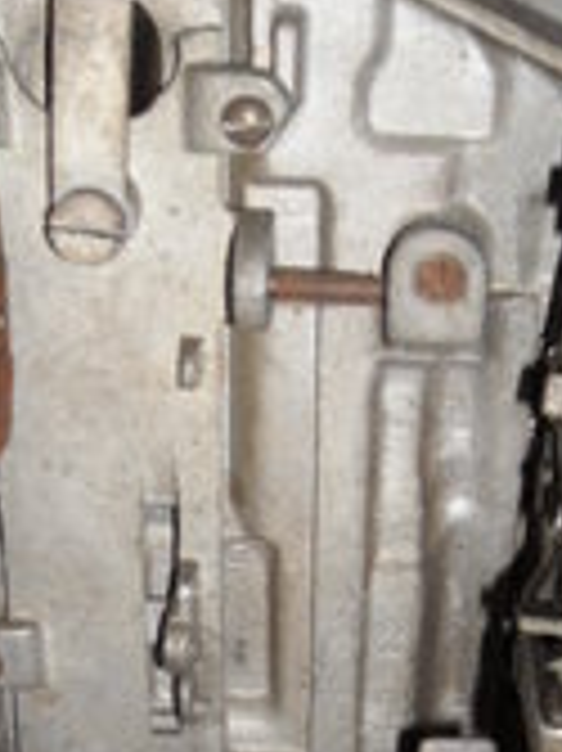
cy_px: 441
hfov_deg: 17.5
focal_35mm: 84
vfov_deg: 23.3
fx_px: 1821
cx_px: 292
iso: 64
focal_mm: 5.7
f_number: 2.8
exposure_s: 1/60
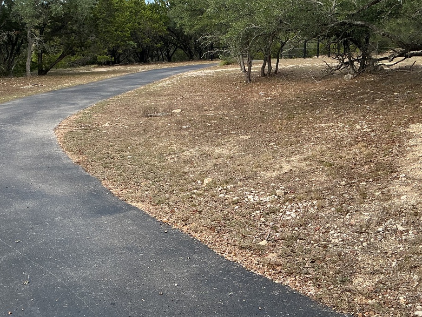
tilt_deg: -7.3
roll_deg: +0.6
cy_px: 117
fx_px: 561
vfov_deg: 31.4
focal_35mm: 46
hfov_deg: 41.2
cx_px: 189
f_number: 1.8
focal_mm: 3
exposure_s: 1/412
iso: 25
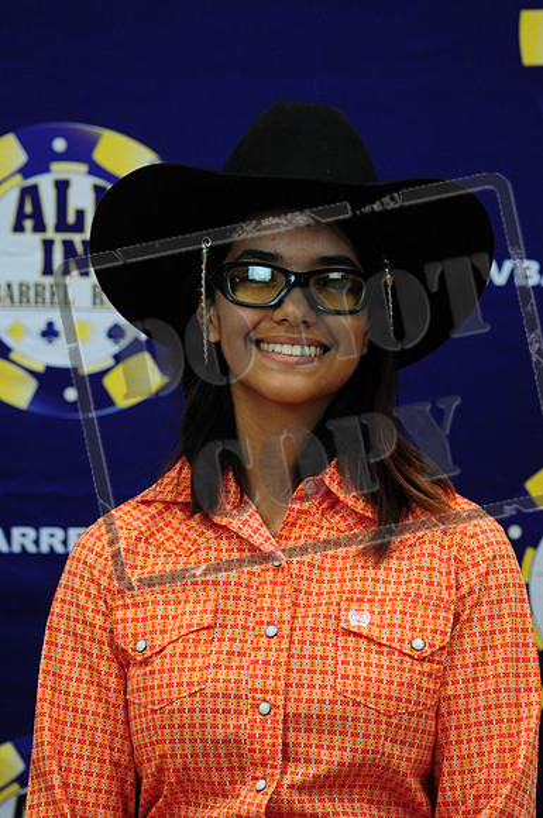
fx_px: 2791
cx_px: 272
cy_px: 409
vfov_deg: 16.7
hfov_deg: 11.1
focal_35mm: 123
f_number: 4
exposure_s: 1/125
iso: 640
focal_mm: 82
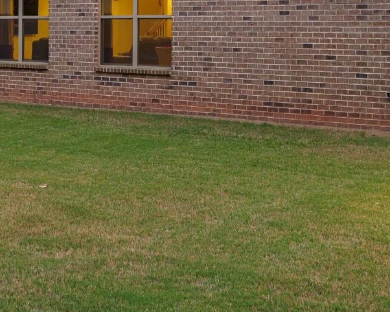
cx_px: 183
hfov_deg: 28.3
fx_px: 774
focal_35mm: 67
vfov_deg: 20.7
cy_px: -99
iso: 800
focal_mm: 21
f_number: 8
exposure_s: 1/1.67
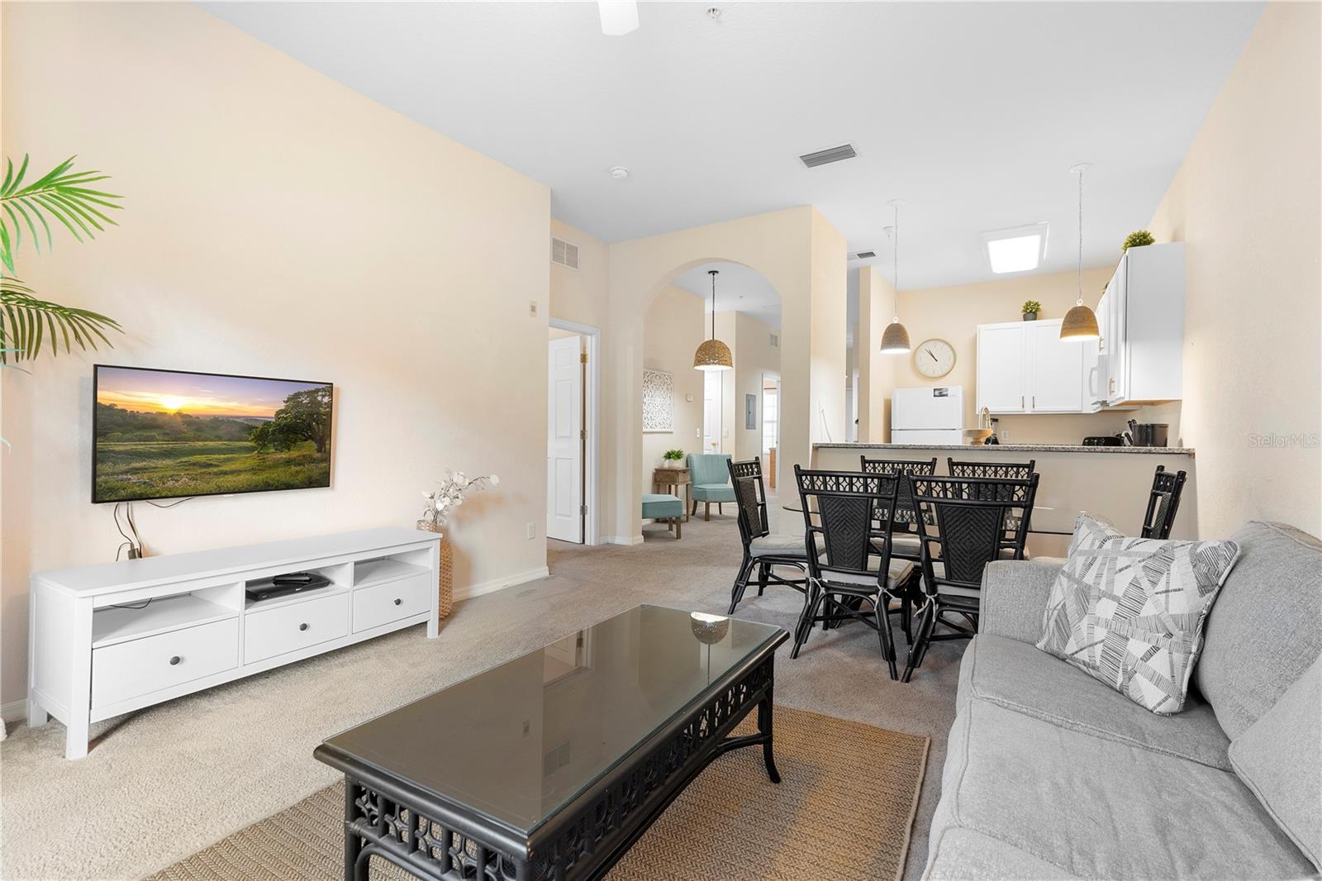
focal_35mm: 16
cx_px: 661
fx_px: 587
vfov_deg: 73.7
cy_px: 440
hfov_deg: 96.7
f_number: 8
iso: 800
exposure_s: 1/2
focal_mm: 16
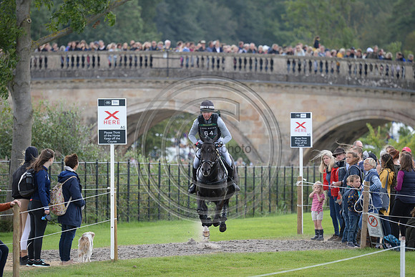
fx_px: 3917
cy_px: 138
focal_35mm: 340
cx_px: 208
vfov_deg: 4.0
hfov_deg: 6.1
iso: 800
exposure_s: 1/640
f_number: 5.6
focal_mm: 340
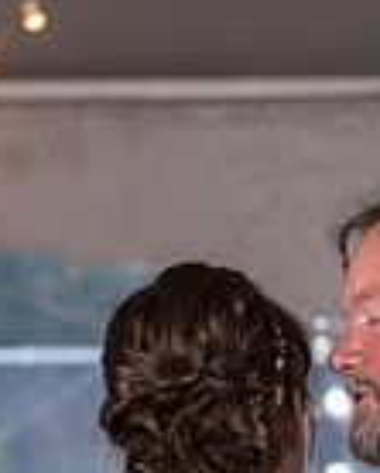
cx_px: 463
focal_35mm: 314
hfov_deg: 4.9
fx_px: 4400
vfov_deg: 6.1
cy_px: 536
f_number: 4
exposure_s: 1/200
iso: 1600
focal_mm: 70
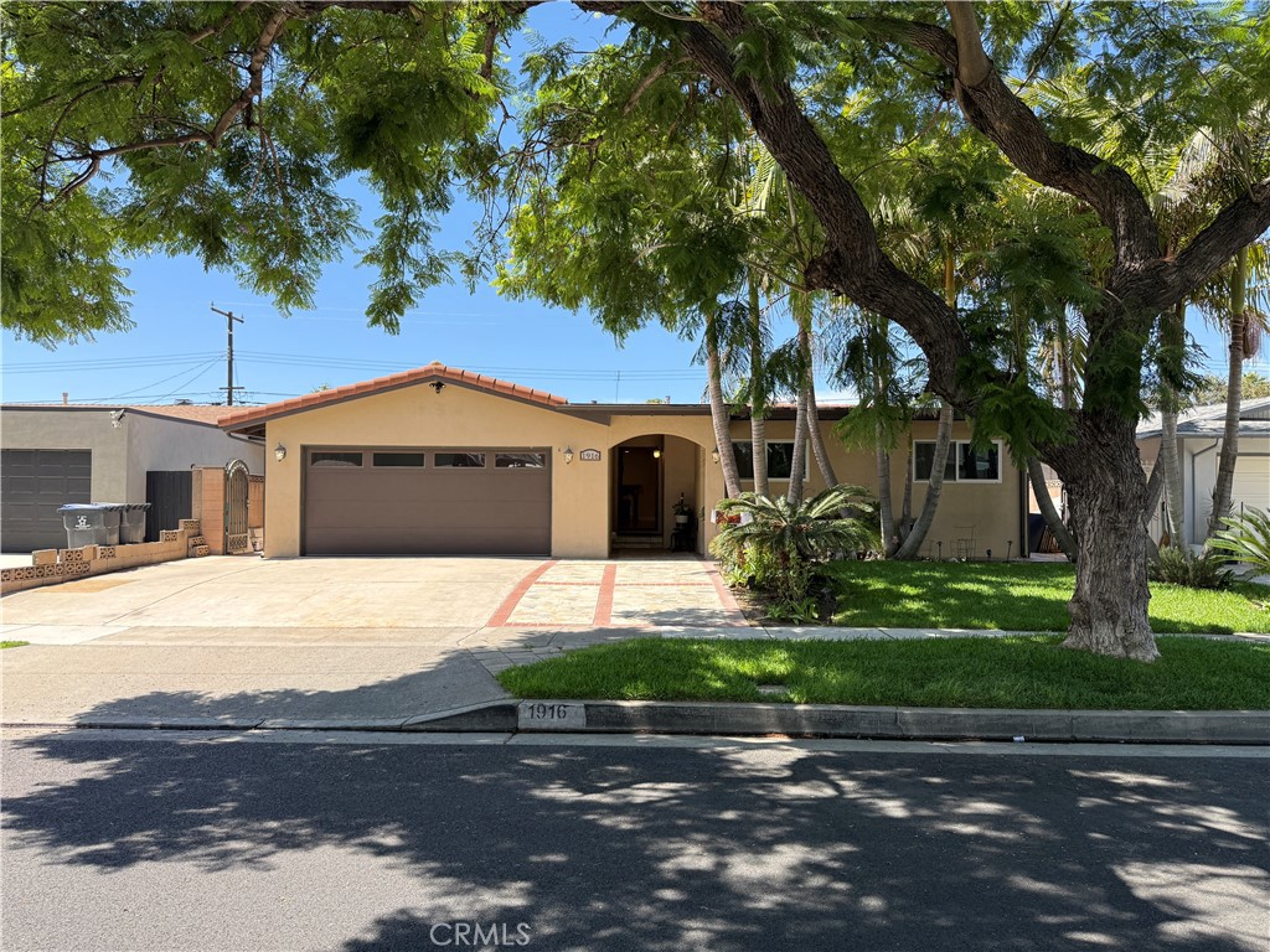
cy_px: 476
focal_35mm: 24
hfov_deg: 71.6
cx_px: 635
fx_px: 881
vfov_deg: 56.8
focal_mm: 6.76
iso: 100
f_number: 1.78
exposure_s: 1/765
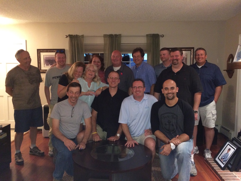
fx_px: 202
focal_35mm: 29
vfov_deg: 48.2
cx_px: 120
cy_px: 90
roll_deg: +0.2
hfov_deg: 61.7
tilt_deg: -6.5
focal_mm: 4.15
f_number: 2.2
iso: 400
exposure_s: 1/16
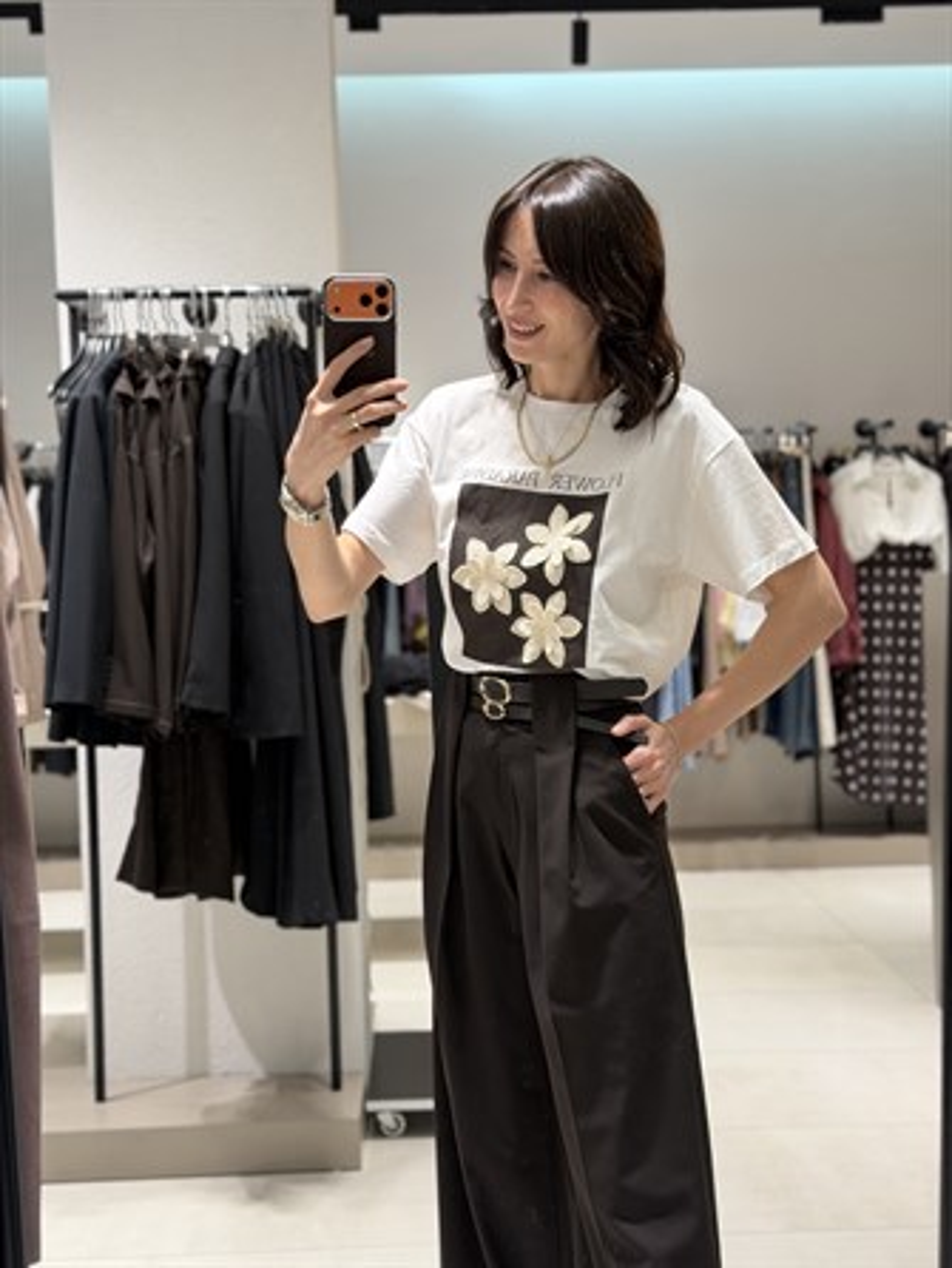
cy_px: 634
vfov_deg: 39.6
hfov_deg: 30.3
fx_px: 1758
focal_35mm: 48
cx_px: 476
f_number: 1.78
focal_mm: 6.76
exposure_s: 1/50
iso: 50
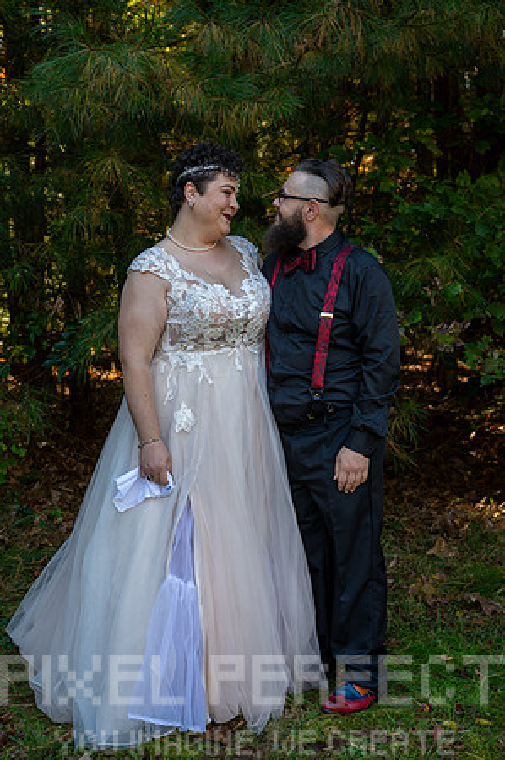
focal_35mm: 47
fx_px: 991
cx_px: 252
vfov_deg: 42.0
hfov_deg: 28.6
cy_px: 380
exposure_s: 1/200
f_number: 4.5
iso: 500
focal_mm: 47
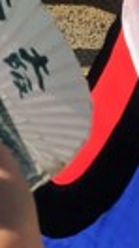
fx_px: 1255
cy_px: -282
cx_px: -79
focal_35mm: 191
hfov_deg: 6.3
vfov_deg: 10.2
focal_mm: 4.15
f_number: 2.2
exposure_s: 1/2747
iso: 25
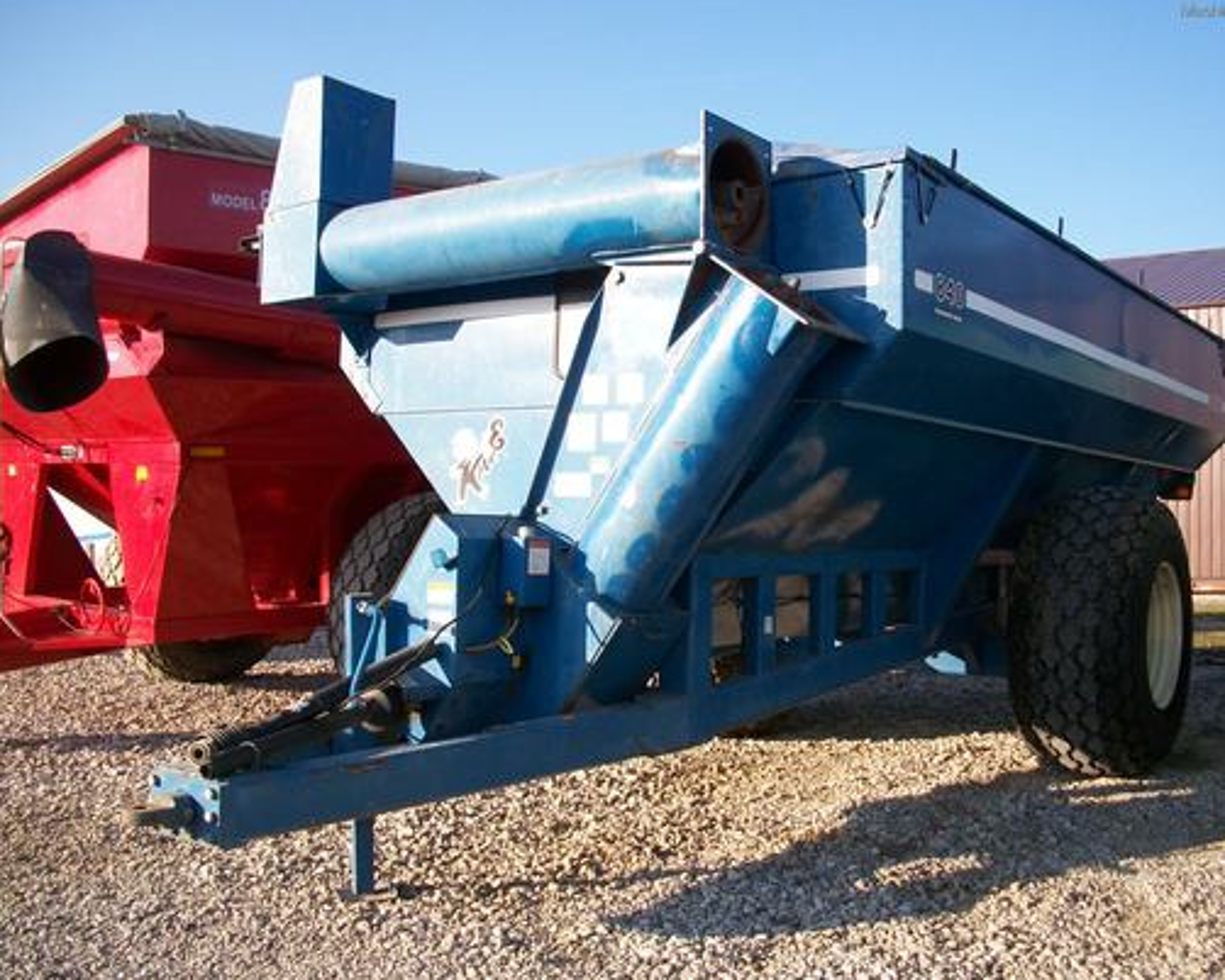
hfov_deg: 49.0
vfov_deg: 40.2
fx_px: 1342
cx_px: 661
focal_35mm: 37
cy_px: 490
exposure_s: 1/400
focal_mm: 6.3
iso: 80
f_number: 3.1
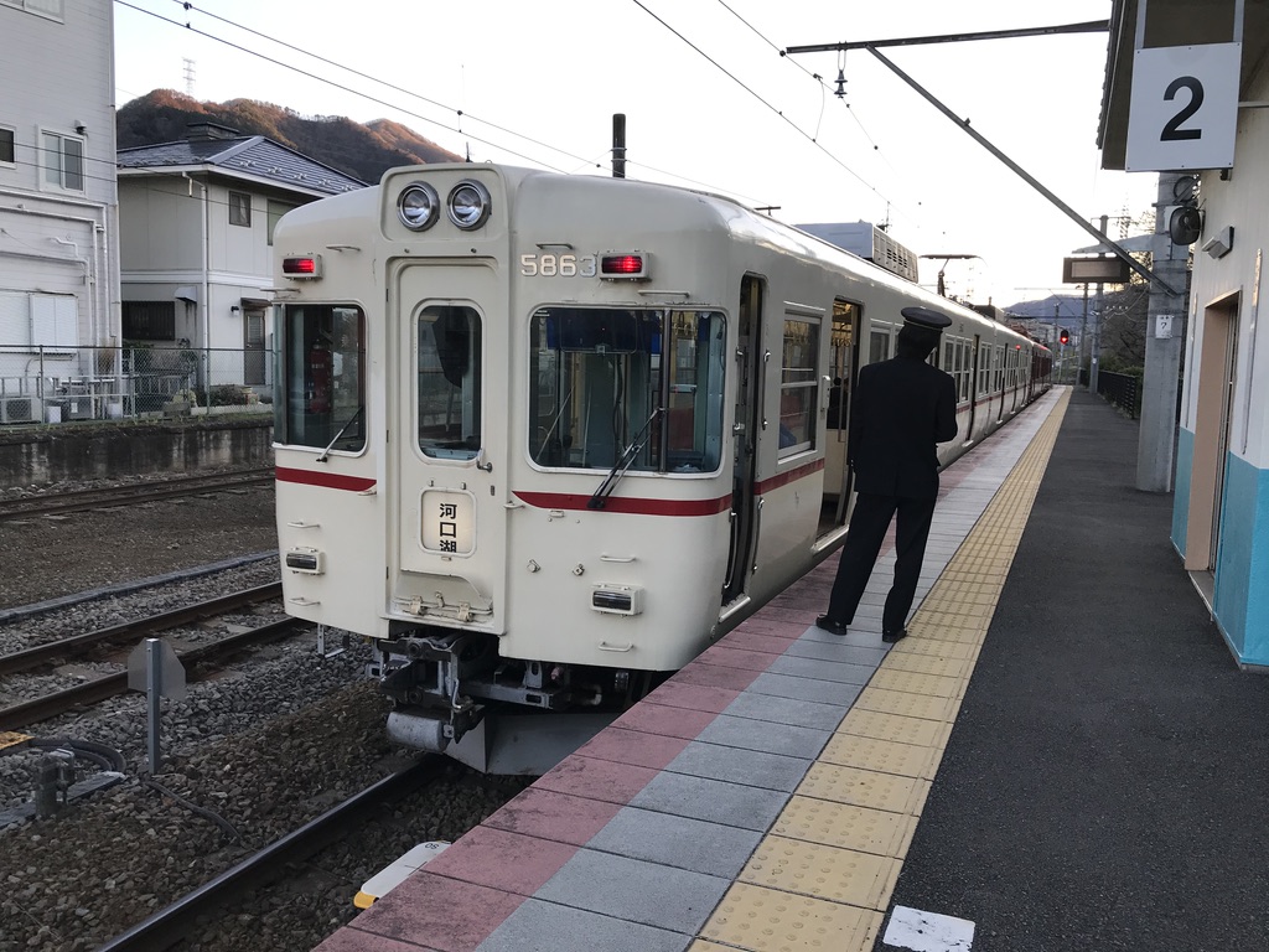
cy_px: 476
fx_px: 1026
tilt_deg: -6.4
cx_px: 634
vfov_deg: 49.7
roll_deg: -1.7
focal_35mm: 28
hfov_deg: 63.4
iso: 20
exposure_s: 1/156
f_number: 1.8
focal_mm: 3.99
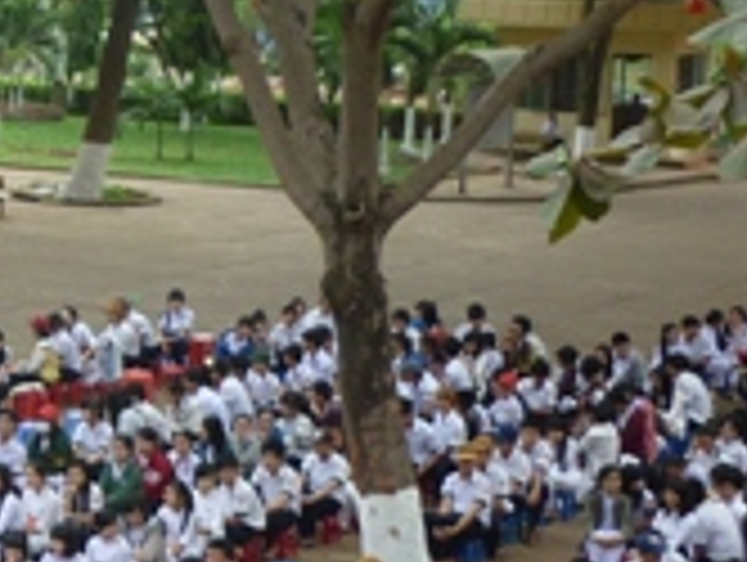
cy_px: 139
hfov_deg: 14.3
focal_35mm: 127
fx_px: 2745
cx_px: -423
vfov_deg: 11.7
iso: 80
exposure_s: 1/100
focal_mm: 5.5
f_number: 2.8
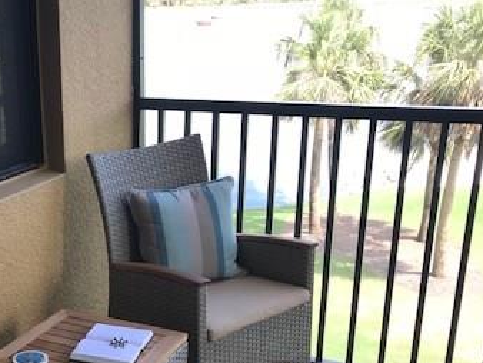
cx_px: 63
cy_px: 294
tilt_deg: -21.2
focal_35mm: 53
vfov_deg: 27.0
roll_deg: +3.1
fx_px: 740
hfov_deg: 34.4
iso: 20
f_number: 1.8
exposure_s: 1/141
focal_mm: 3.99
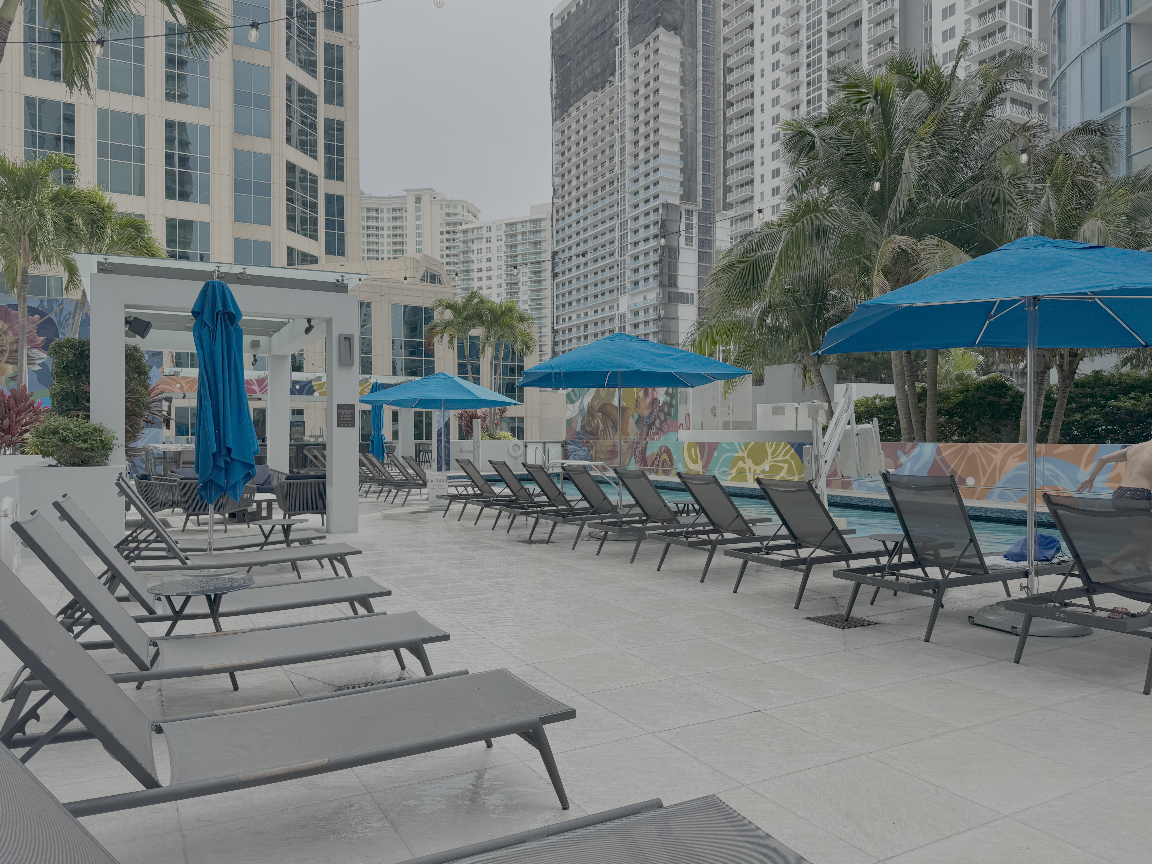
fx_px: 799
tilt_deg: -0.4
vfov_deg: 56.8
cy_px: 432
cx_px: 576
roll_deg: +0.1
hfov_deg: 71.6
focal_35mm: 24
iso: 80
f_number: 1.78
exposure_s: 1/1395
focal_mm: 6.76
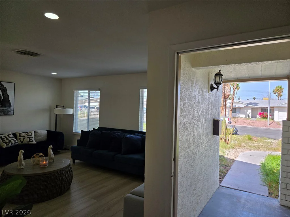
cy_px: 108
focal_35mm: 23
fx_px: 193
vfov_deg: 58.9
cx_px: 145
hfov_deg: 73.9
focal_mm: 5.4
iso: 80
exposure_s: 1/1794
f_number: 1.8
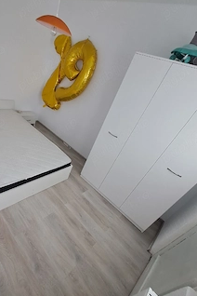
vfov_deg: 93.3
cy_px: 152
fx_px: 140
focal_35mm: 17
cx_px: 66
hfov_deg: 68.5
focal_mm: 1.42
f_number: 2.2
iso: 125
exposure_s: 1/50
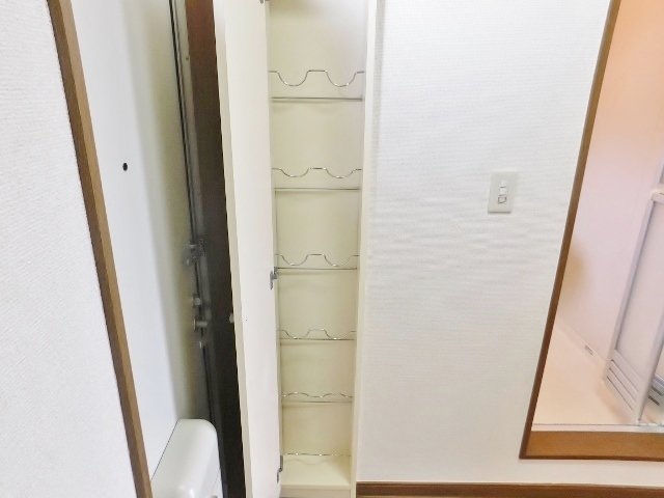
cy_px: 249
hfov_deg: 73.9
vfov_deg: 58.9
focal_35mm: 23
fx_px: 441
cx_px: 332
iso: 200
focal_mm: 4
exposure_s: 1/30
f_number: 3
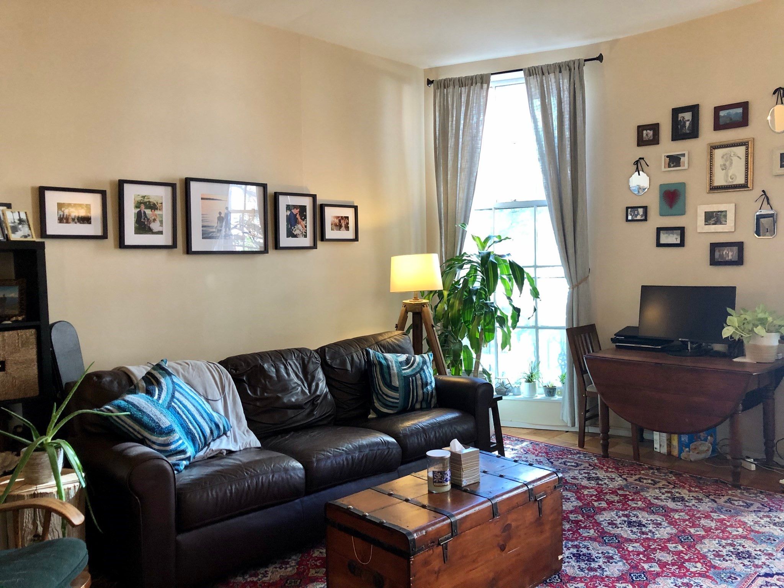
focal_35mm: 28
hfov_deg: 63.4
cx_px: 392
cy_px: 294
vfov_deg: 49.7
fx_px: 634
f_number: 1.8
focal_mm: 4
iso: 40
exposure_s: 1/30
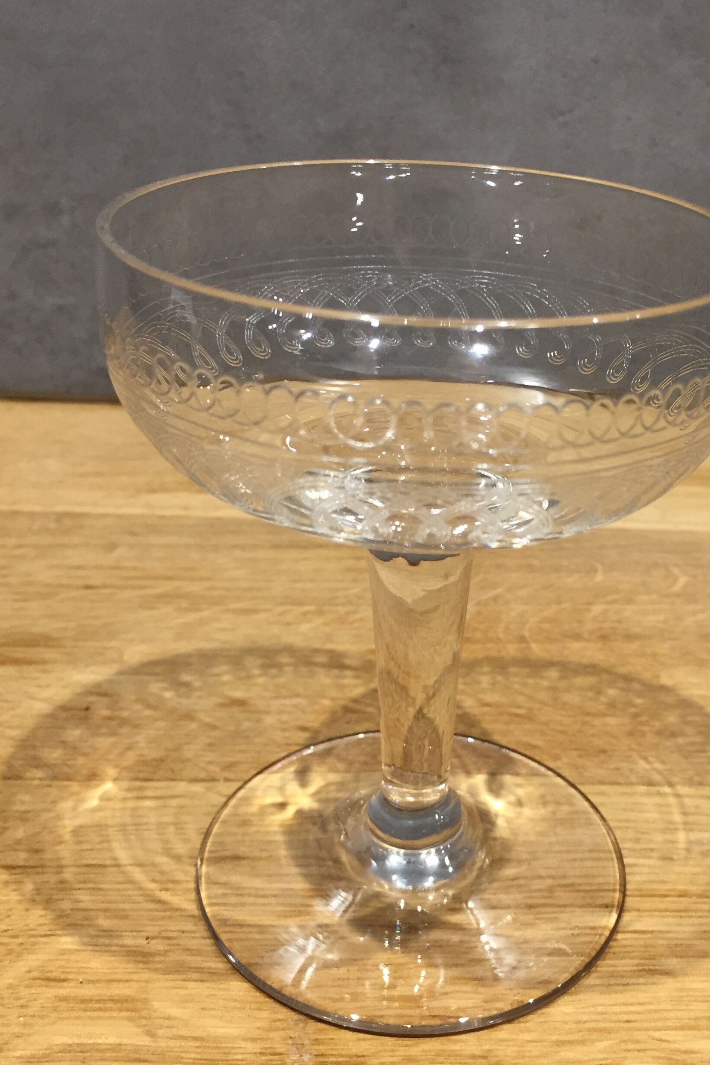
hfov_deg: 33.2
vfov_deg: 48.4
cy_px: 550
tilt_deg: -27.1
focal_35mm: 40
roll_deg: -2.1
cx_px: 447
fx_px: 1183
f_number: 2.2
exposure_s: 1/33
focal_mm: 4.15
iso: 125
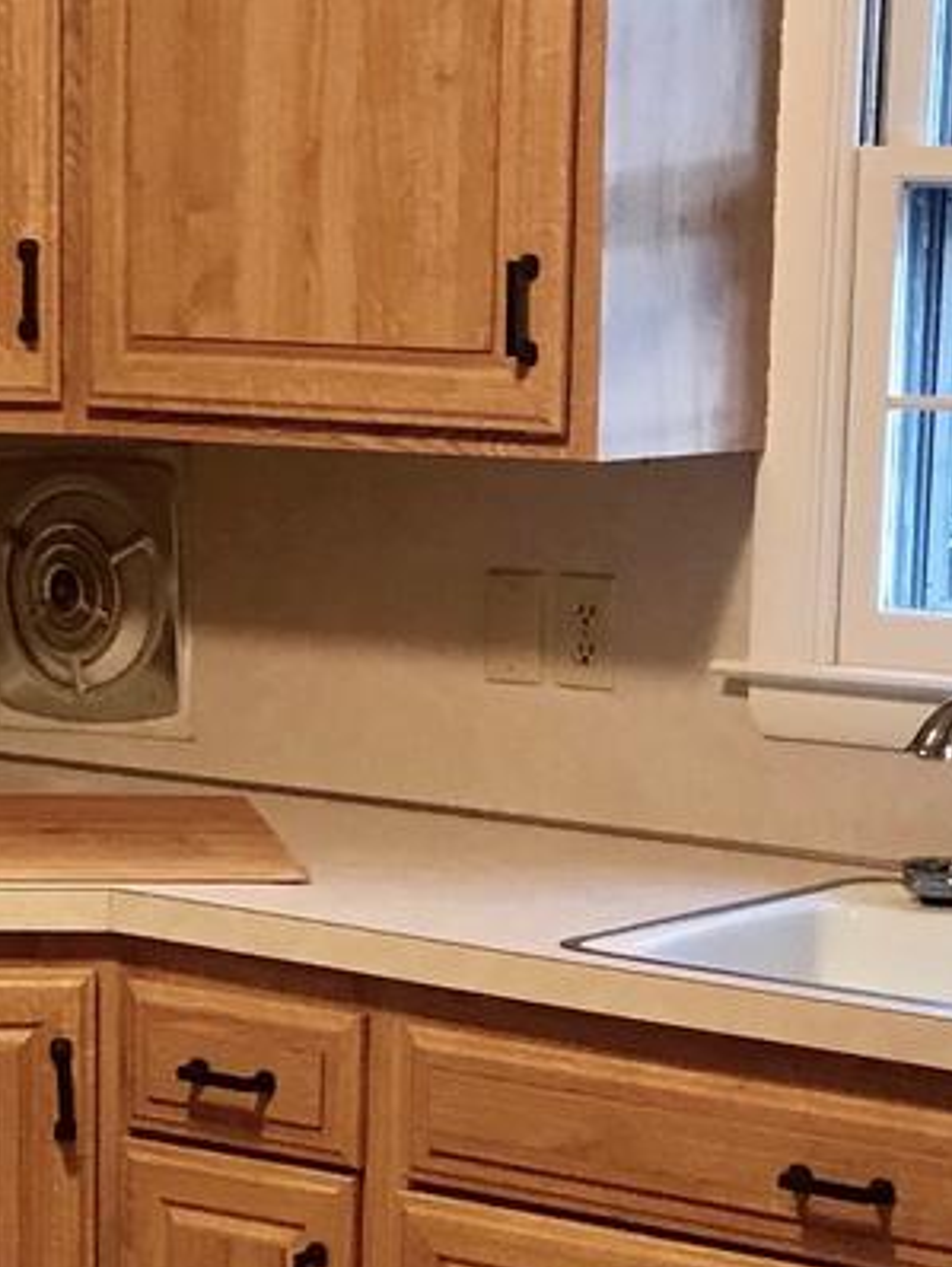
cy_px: 1114
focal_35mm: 108
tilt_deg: -12.2
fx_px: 3956
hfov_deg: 13.7
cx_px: 433
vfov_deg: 17.9
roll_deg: -1.1
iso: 40
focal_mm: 3.99
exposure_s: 1/15
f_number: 1.8
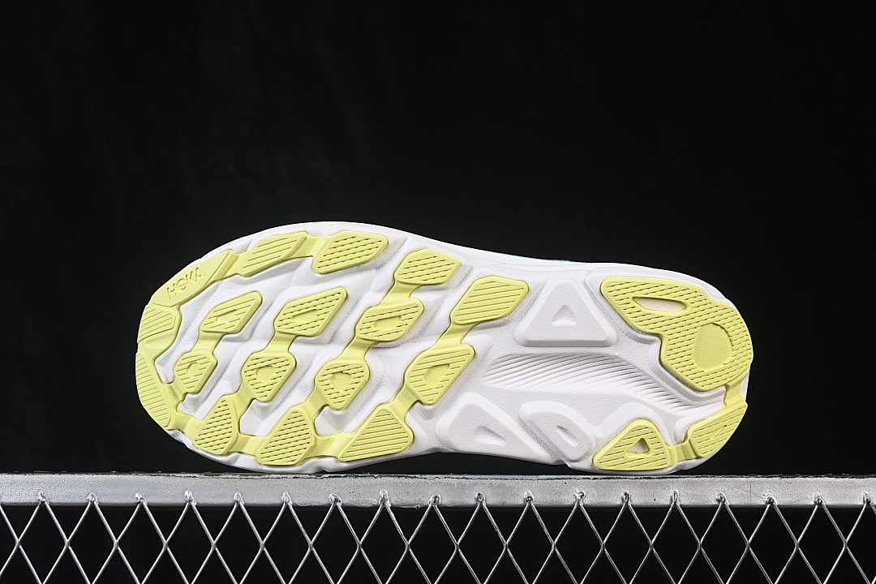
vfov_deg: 18.2
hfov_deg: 27.0
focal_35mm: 75
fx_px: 1825
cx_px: 438
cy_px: 292
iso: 160
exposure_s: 1/80
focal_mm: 50
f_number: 8
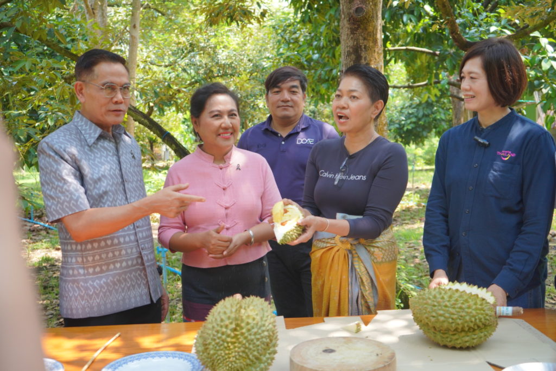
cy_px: 186
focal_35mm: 41
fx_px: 634
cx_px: 278
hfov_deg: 47.4
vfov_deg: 32.7
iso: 640
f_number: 4.5
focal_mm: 41
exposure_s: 1/250
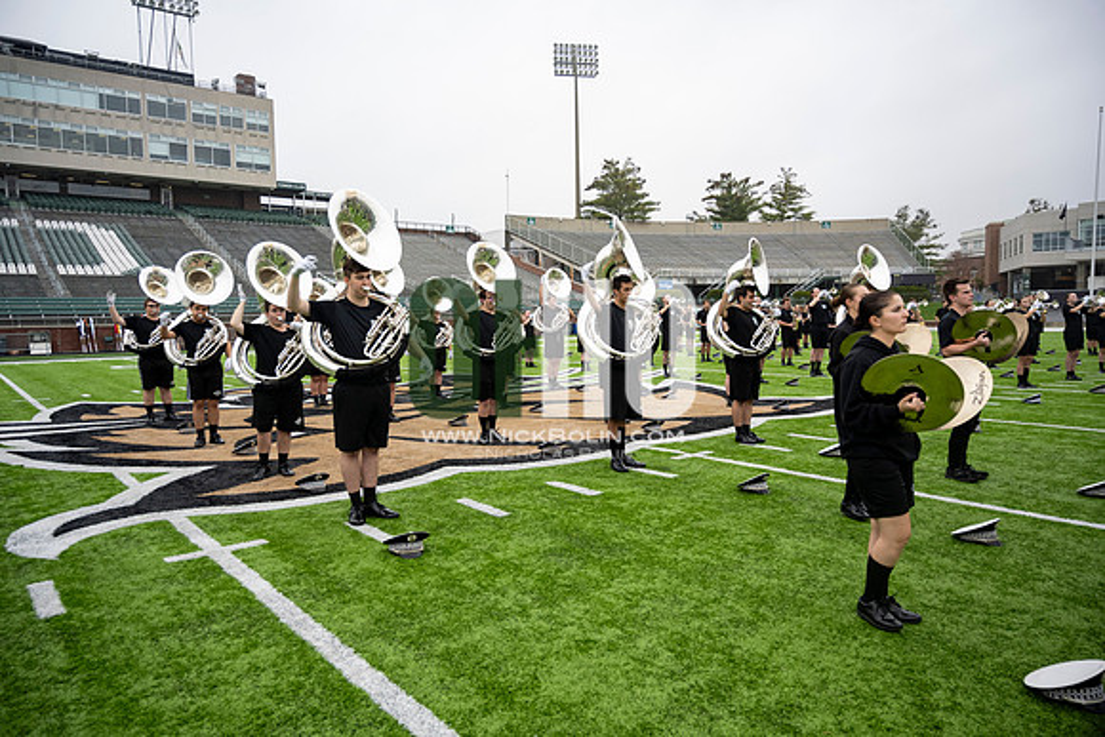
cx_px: 552
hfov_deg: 73.7
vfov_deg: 53.2
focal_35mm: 24
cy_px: 368
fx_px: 737
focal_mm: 24
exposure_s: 1/200
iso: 320
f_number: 4
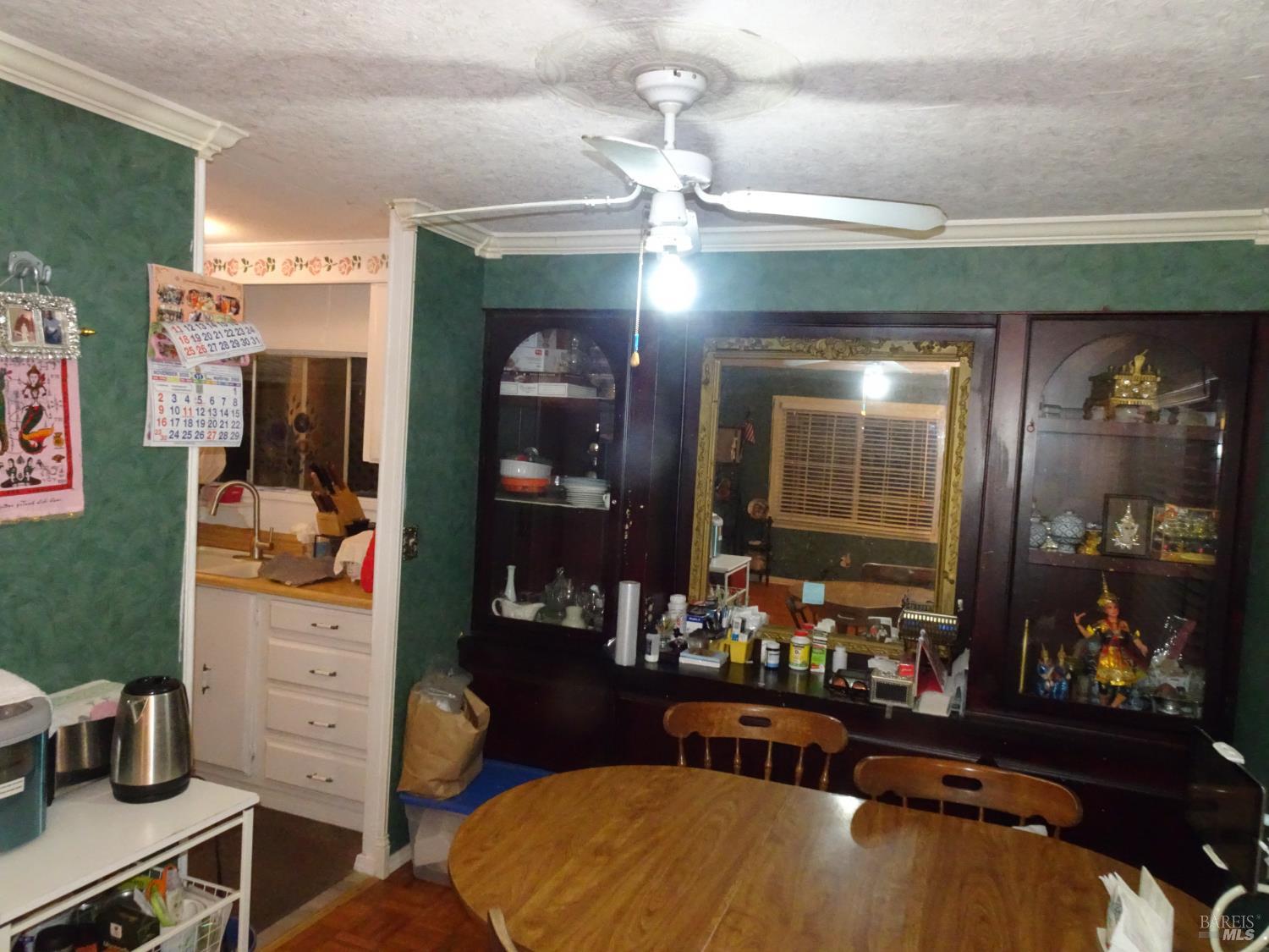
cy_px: 476
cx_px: 634
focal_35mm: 24
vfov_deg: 56.8
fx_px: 880
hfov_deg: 71.6
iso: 1250
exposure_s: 1/30
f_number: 3.5
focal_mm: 4.1
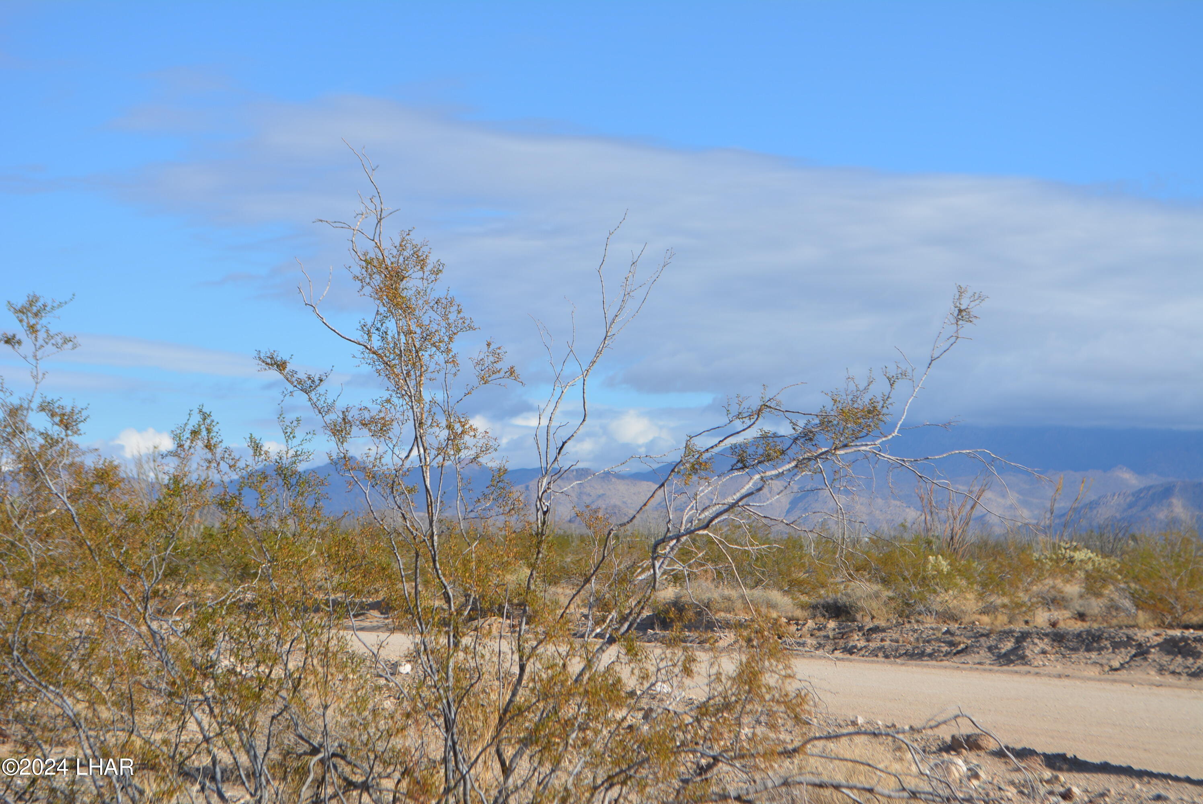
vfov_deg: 16.6
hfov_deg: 24.6
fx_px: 2759
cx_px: 602
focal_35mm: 82
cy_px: 402
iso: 100
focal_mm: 55
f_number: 8
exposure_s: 1/250
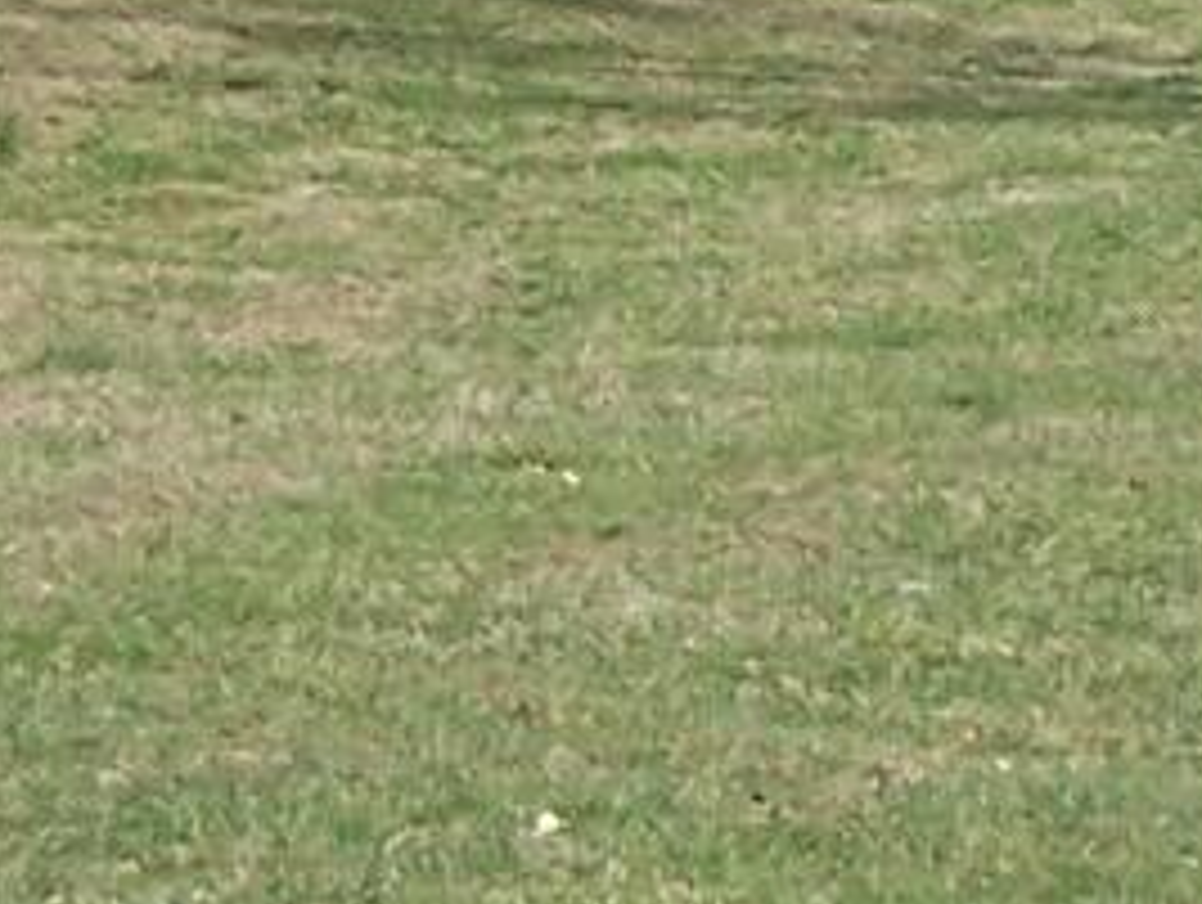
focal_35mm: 296
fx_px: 10292
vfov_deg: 5.0
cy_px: 324
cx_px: 1161
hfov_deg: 6.7
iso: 80
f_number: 3
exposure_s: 1/750
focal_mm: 8.5
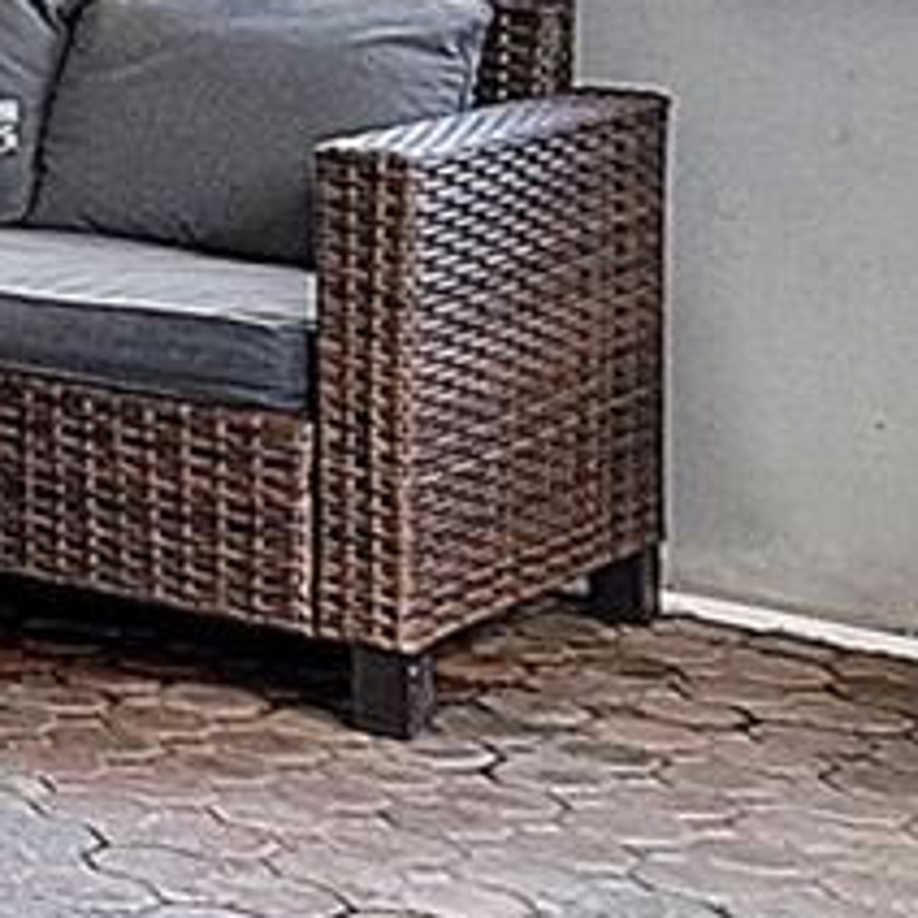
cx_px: -1503
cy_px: -392
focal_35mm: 123
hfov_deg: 11.1
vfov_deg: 13.5
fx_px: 3690
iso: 250
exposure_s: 1/10
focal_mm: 10
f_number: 8
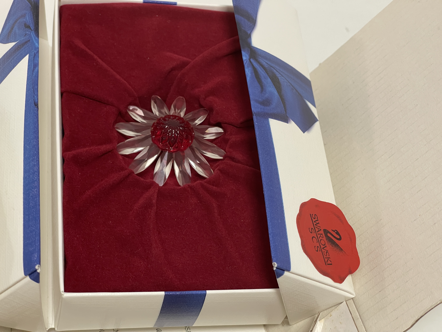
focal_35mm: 64
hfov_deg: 30.3
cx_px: 221
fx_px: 817
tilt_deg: -39.6
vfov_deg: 22.9
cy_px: 166
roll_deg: -11.2
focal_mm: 7.5
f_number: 2.2
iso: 200
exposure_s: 1/50
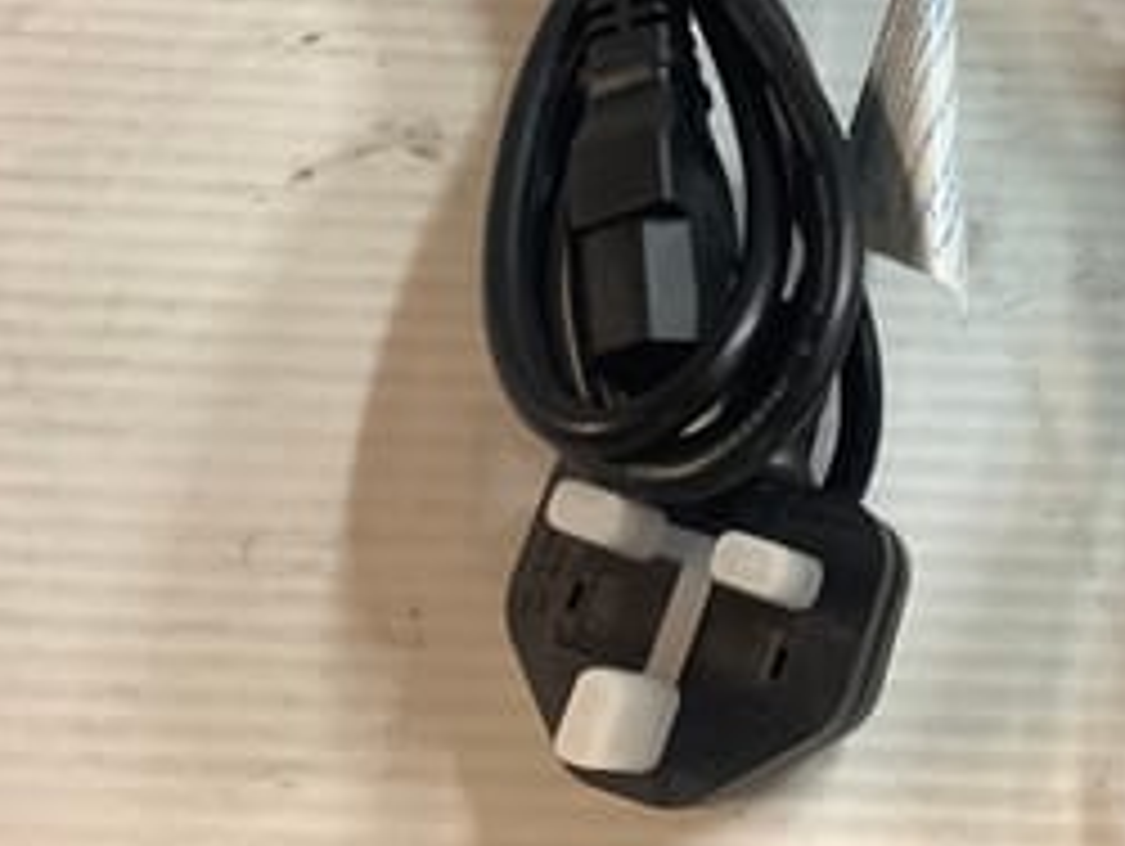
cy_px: 119
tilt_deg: -62.6
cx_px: 976
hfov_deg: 30.0
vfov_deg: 23.2
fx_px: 2017
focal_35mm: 62
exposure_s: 1/50
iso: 160
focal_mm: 3.3
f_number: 2.4
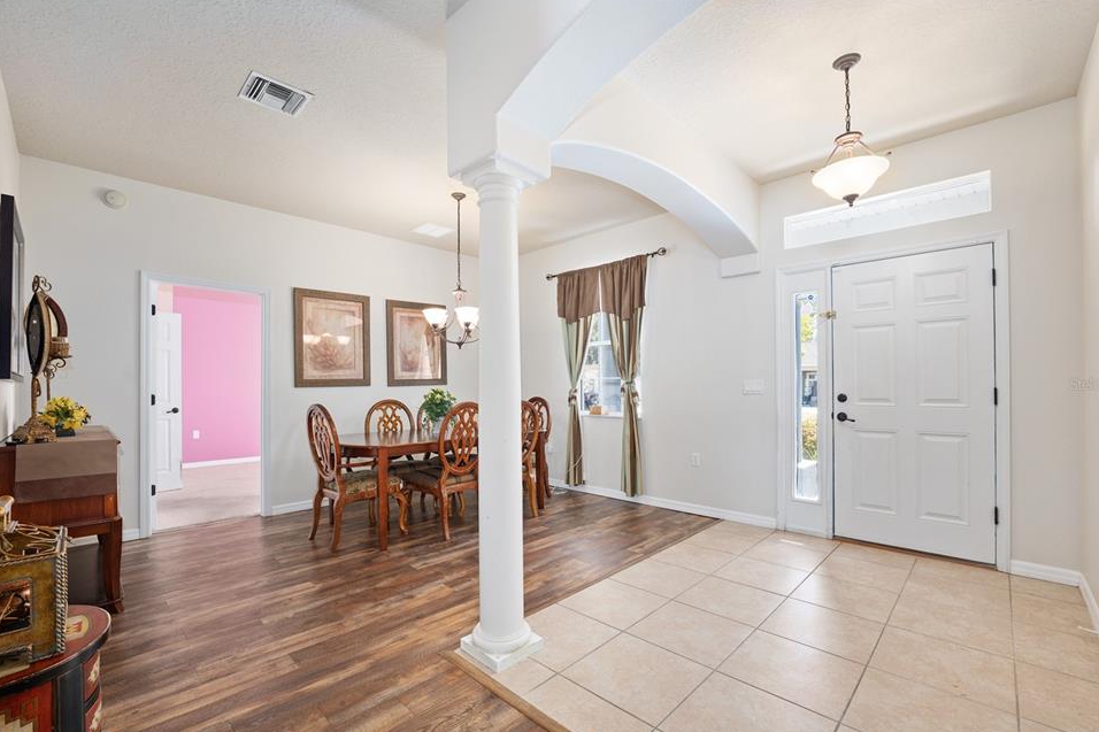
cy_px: 384
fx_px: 458
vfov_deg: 77.3
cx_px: 547
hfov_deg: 100.4
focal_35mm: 15
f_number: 7.1
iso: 400
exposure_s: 1/5
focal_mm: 14
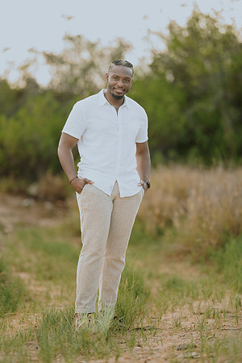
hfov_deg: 10.2
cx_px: 121
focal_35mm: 135
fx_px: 1361
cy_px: 182
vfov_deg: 15.2
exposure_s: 1/320
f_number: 1.8
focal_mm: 135
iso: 50
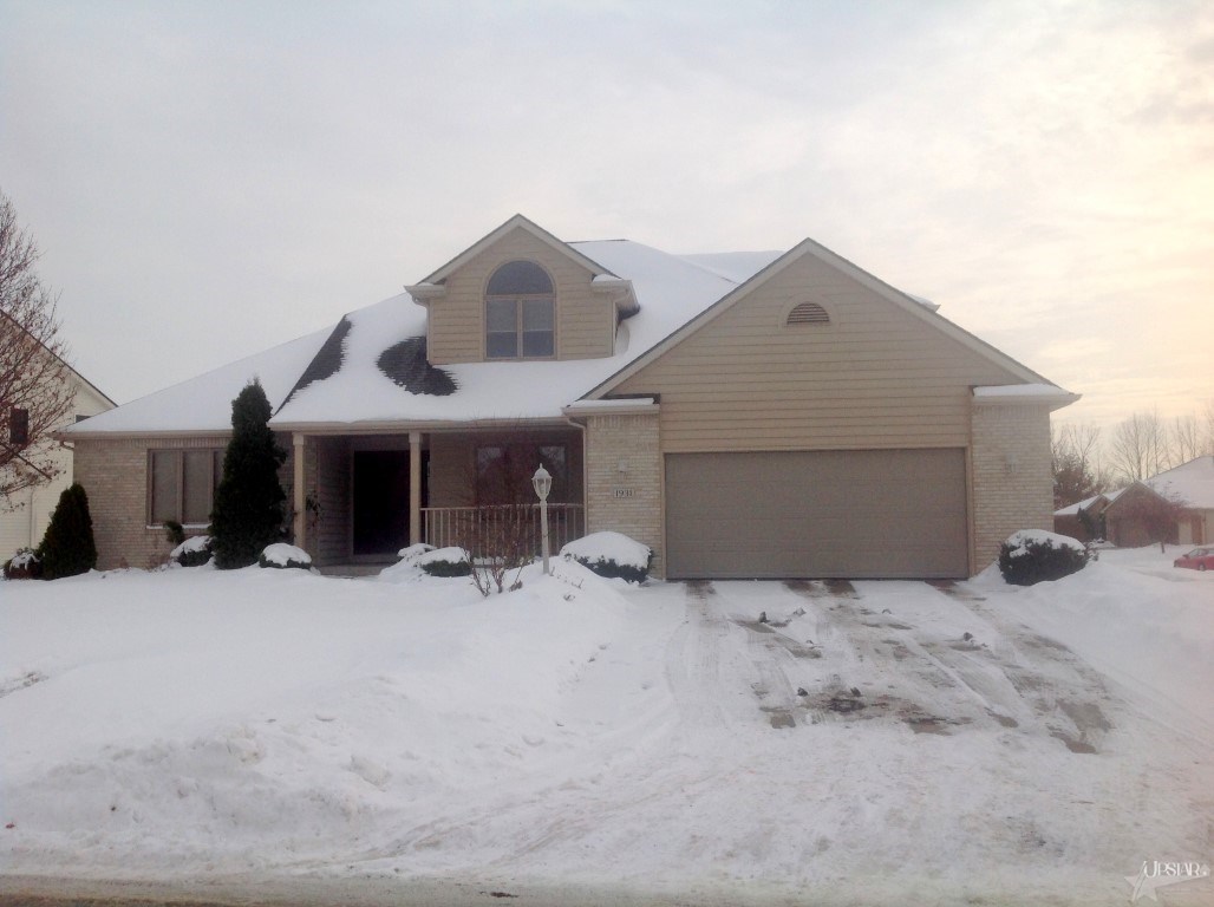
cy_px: 454
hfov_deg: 52.7
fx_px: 1226
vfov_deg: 40.6
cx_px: 607
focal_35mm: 35
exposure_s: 1/4329
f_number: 2.4
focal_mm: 4.28
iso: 64
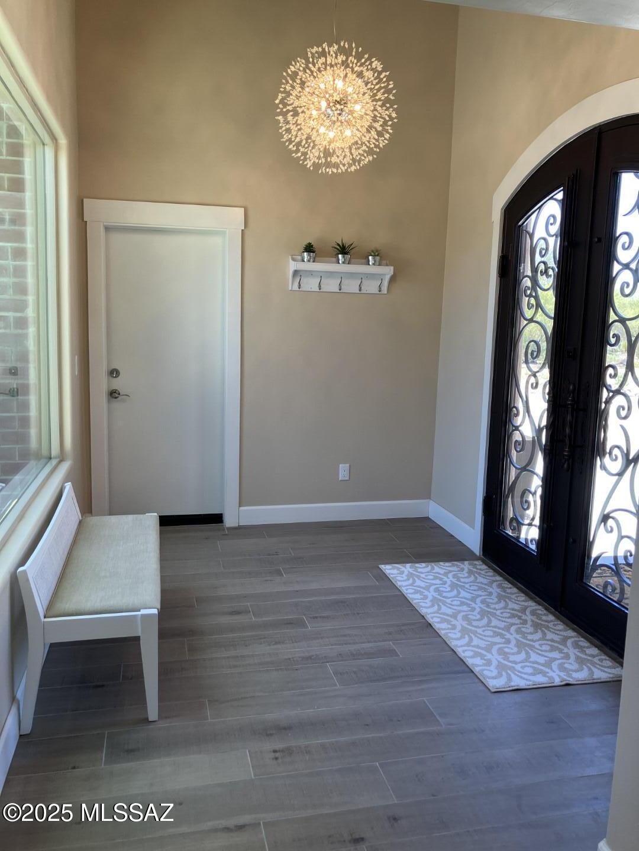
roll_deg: -2.5
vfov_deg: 63.4
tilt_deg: -7.2
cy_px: 426
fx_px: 689
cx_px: 320
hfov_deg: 49.7
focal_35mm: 28
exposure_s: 1/120
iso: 40
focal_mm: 3.99
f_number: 1.8
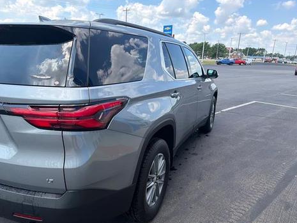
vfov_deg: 53.1
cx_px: 141
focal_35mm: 26
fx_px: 223
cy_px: 117
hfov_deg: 67.2
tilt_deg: -16.3
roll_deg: -3.2
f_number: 1.78
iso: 100
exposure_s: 1/1949
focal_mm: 6.76
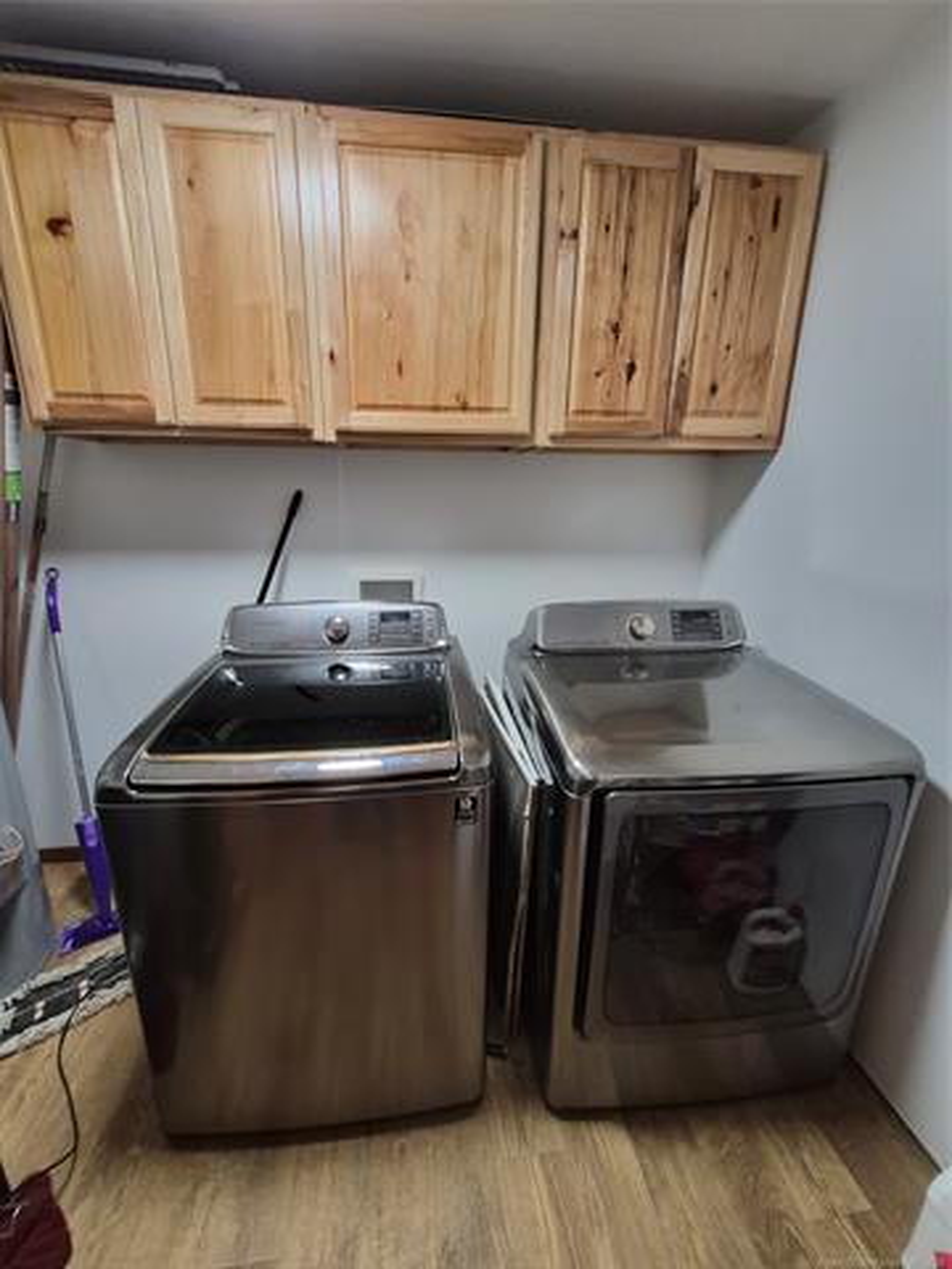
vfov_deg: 106.2
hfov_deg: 89.9
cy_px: 634
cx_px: 476
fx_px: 477
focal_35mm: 13
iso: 320
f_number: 2.2
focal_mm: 1.74
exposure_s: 1/60
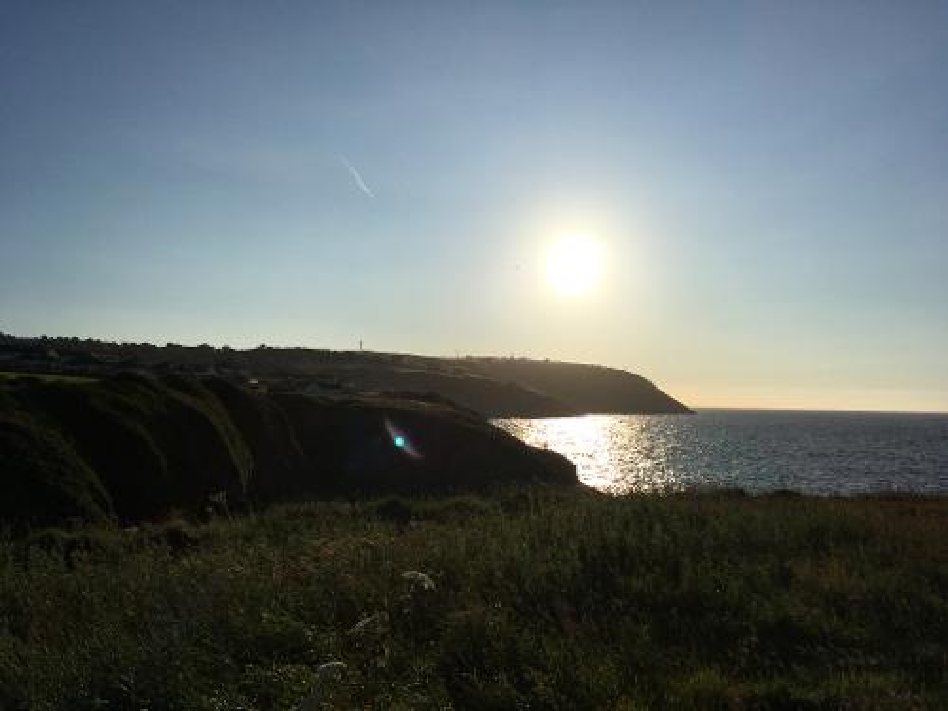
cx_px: 474
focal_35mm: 29
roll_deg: -1.1
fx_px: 794
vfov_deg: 48.2
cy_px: 356
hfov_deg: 61.7
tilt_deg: +2.7
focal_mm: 4.15
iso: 25
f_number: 2.2
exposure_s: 1/6993
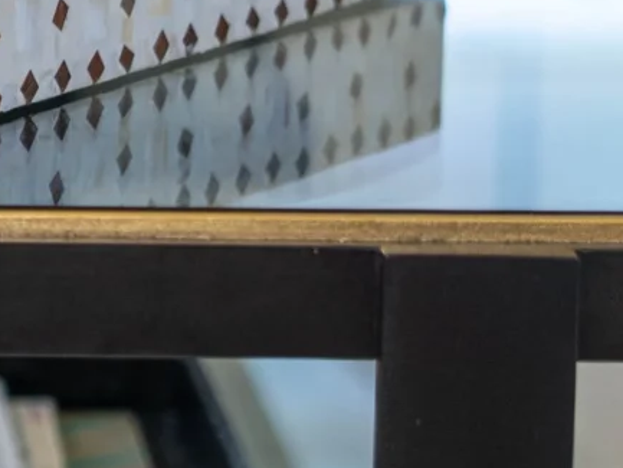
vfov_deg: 6.1
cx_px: -214
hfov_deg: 8.0
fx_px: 4375
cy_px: -204
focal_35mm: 243
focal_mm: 57
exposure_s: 1/160
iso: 160
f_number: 2.8
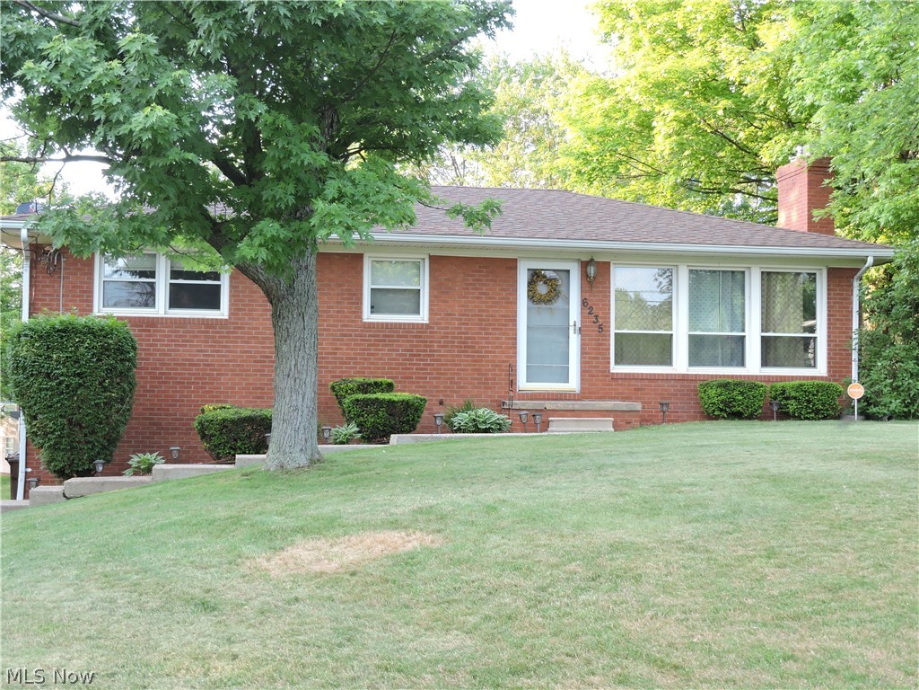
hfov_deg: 38.2
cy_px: 345
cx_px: 460
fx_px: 1327
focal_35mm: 50
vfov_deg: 29.1
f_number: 4
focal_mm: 9
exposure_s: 1/30
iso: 110
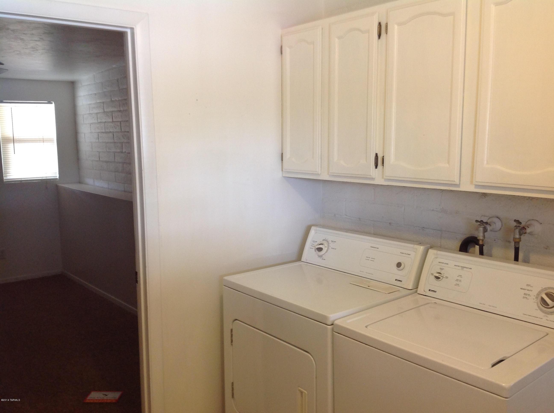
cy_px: 206
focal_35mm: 35
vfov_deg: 40.6
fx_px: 559
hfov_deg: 52.7
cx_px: 277
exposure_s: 1/15
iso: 80
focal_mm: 4.28
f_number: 2.4
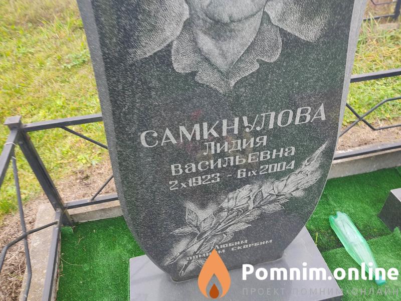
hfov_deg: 67.3
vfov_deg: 53.1
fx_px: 301
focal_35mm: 26
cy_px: 150
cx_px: 200
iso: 113
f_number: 1.79
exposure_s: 1/60
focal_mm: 4.74
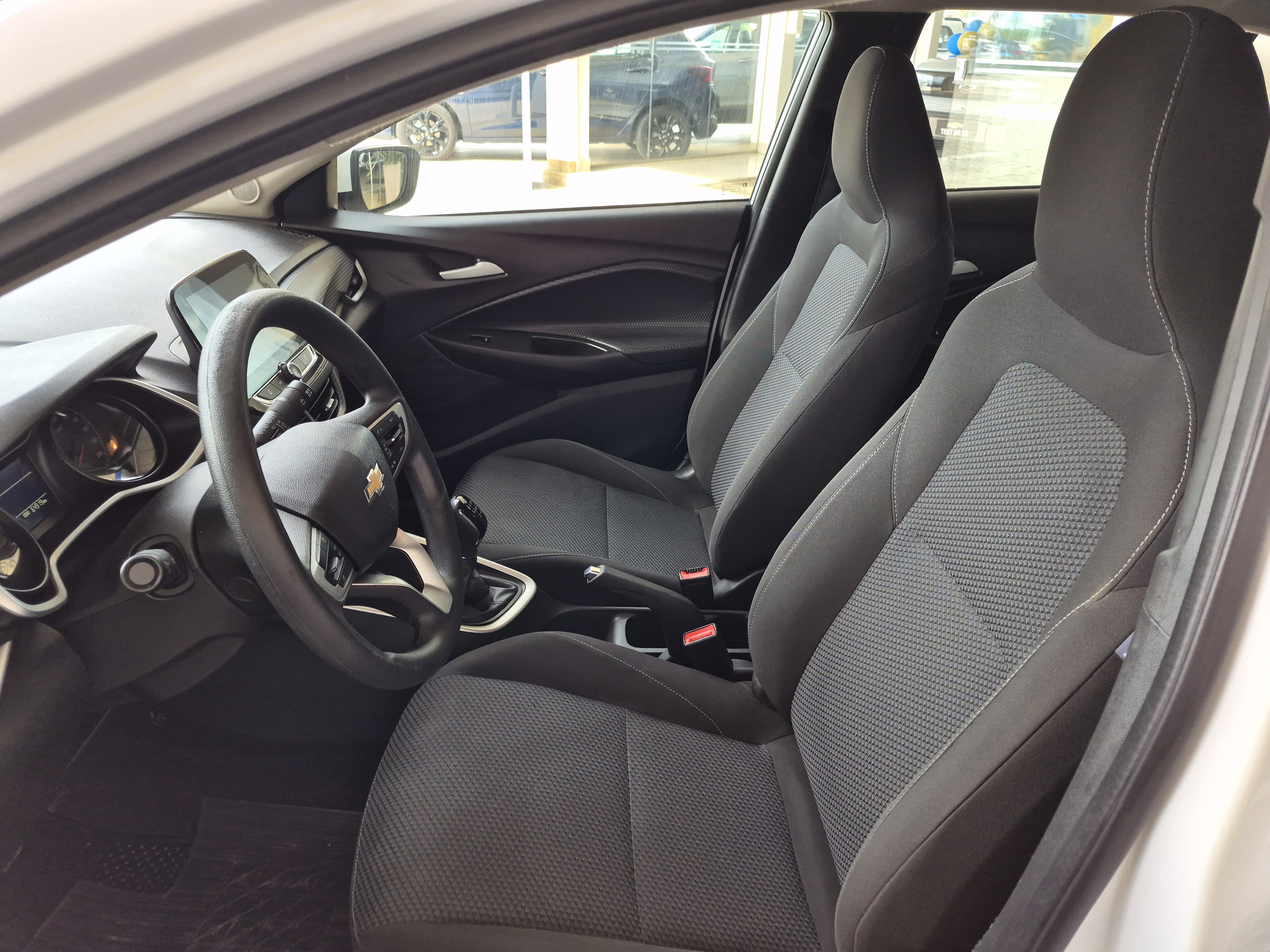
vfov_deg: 58.9
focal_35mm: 23
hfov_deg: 73.9
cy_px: 476
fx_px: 844
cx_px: 635
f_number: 1.8
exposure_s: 1/180
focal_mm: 5.4
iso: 50
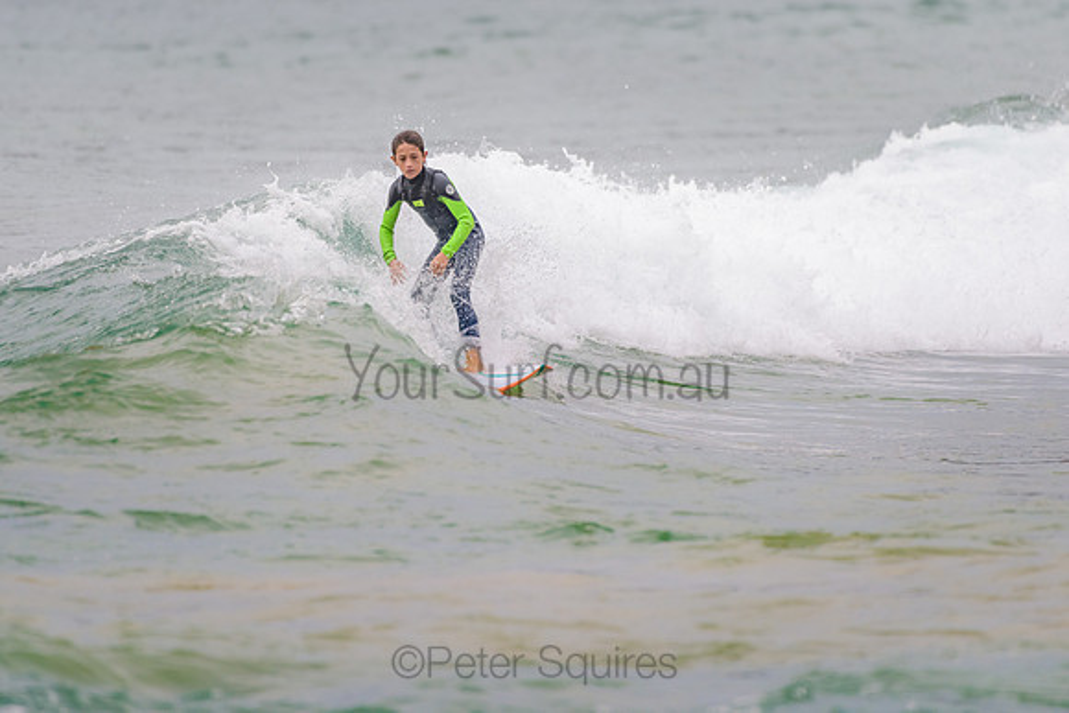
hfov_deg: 3.4
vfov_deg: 2.2
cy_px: 276
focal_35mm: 613
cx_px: 496
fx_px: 18204
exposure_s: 1/800
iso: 280
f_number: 5.6
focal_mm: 500
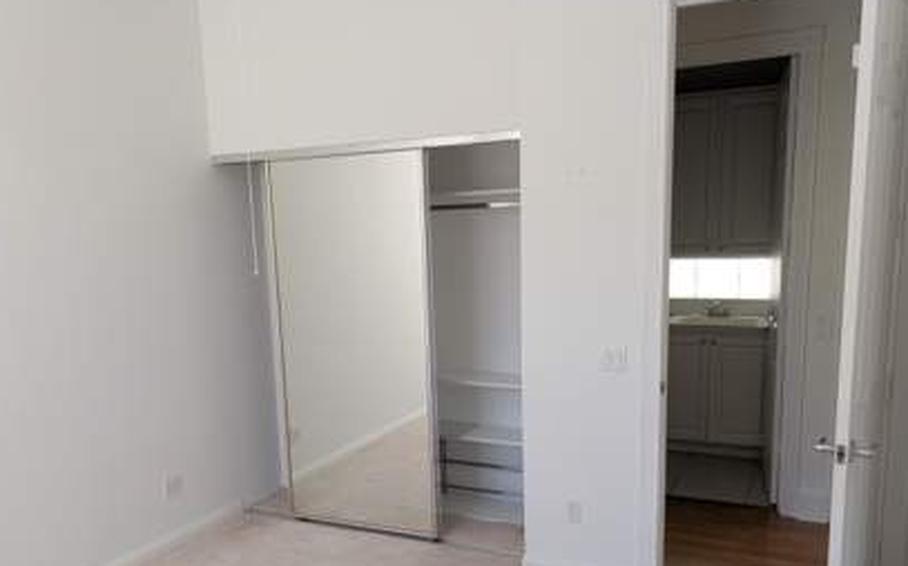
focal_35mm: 30
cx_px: 437
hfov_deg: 62.9
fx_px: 742
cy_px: 372
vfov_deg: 41.3
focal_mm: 6.9
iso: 123
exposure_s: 1/352
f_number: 1.68
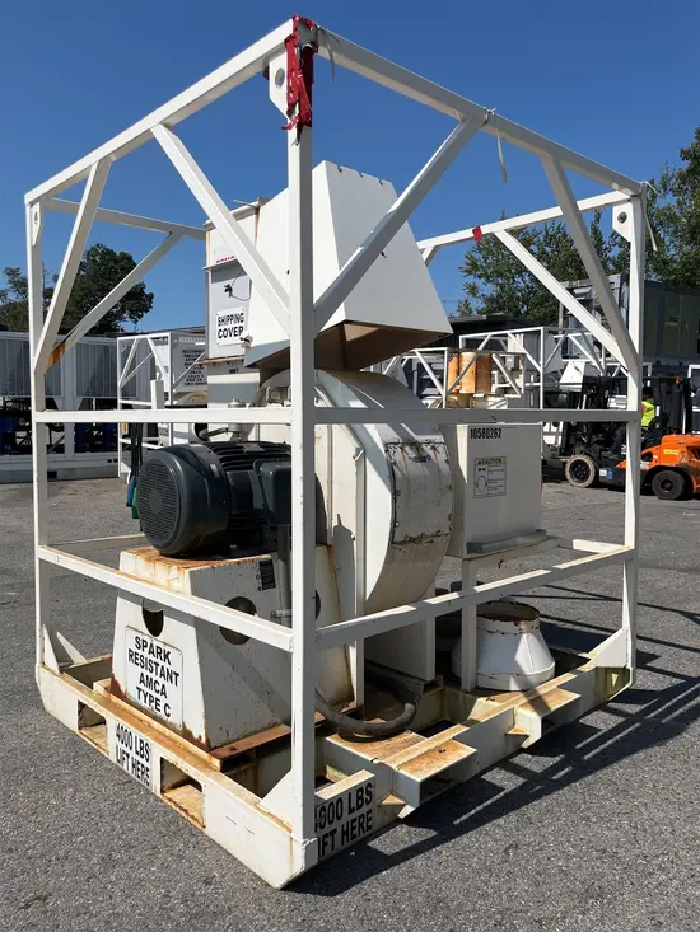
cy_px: 466
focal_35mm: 26
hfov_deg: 53.1
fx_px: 701
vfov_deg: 67.3
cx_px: 350
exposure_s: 1/7874
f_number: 1.6
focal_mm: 5.1
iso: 50
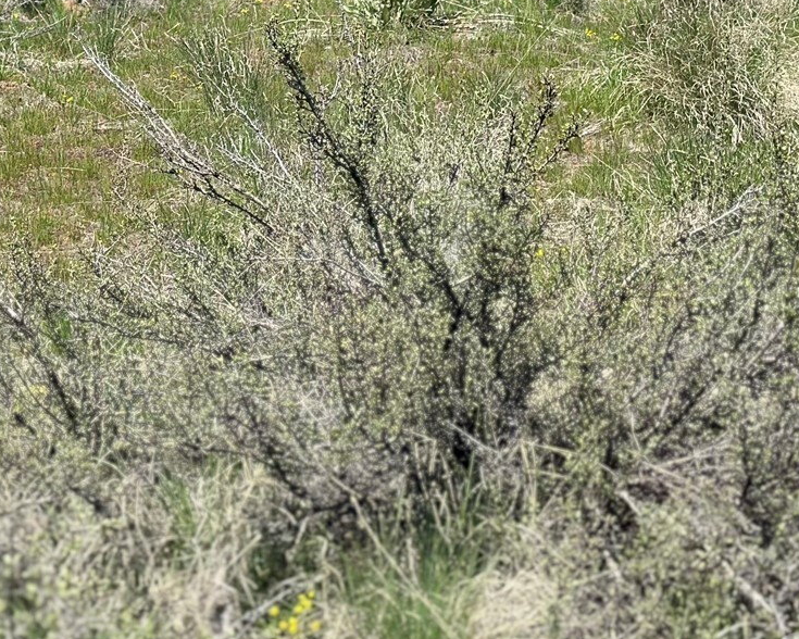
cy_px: 53
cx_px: 184
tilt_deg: -4.0
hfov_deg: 18.7
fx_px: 2412
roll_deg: -1.4
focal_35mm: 102
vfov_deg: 14.9
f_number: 1.78
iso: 100
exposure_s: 1/6623
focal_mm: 6.86
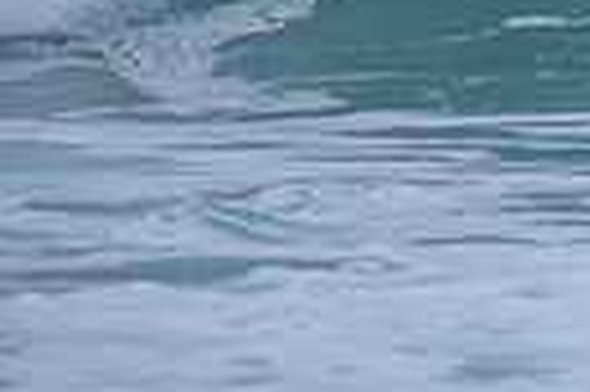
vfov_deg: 0.6
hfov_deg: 0.9
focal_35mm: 2212
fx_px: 36207
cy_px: -241
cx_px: 1302
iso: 280
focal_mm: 500
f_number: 5.6
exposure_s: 1/2000
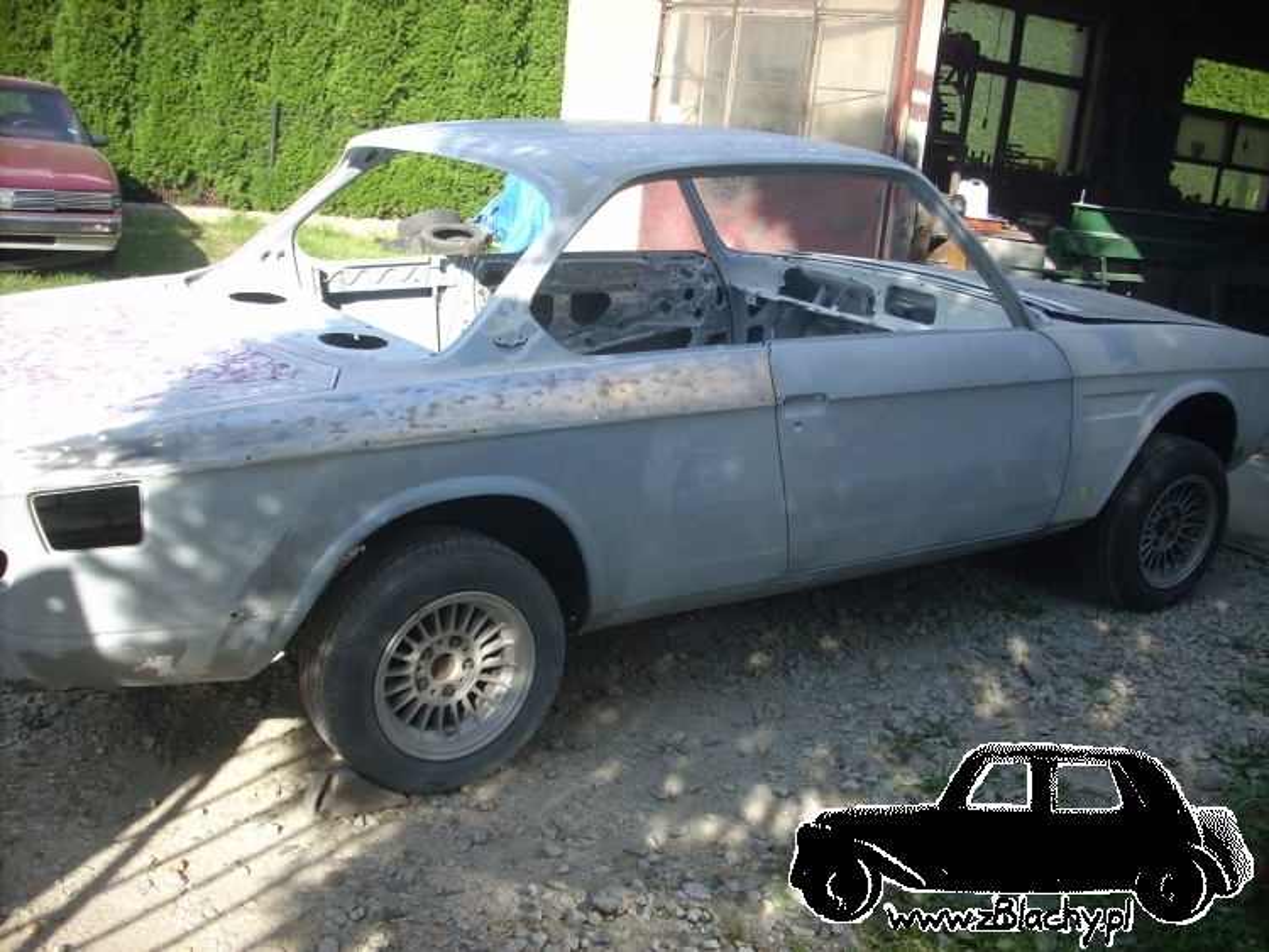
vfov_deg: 38.7
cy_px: 476
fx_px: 1357
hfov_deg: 50.1
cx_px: 634
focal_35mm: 37
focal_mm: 6.2
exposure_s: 1/261
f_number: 2.8
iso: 64
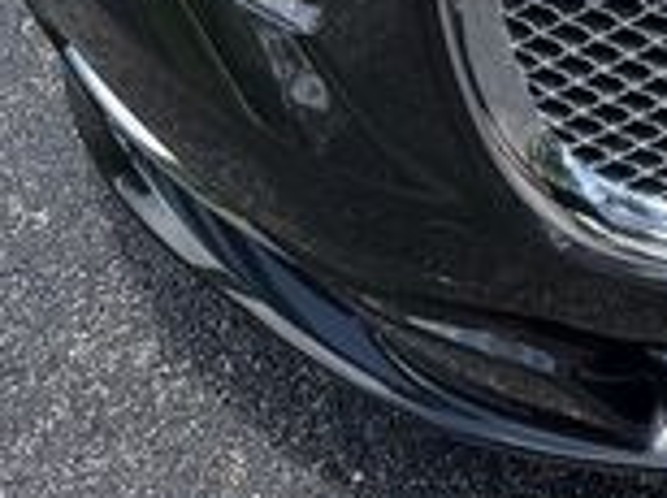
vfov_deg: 13.2
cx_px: 1078
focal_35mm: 100
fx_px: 1924
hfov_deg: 17.2
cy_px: -411
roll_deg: +0.8
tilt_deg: -34.8
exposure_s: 1/1689
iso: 100
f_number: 1.78
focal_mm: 6.76
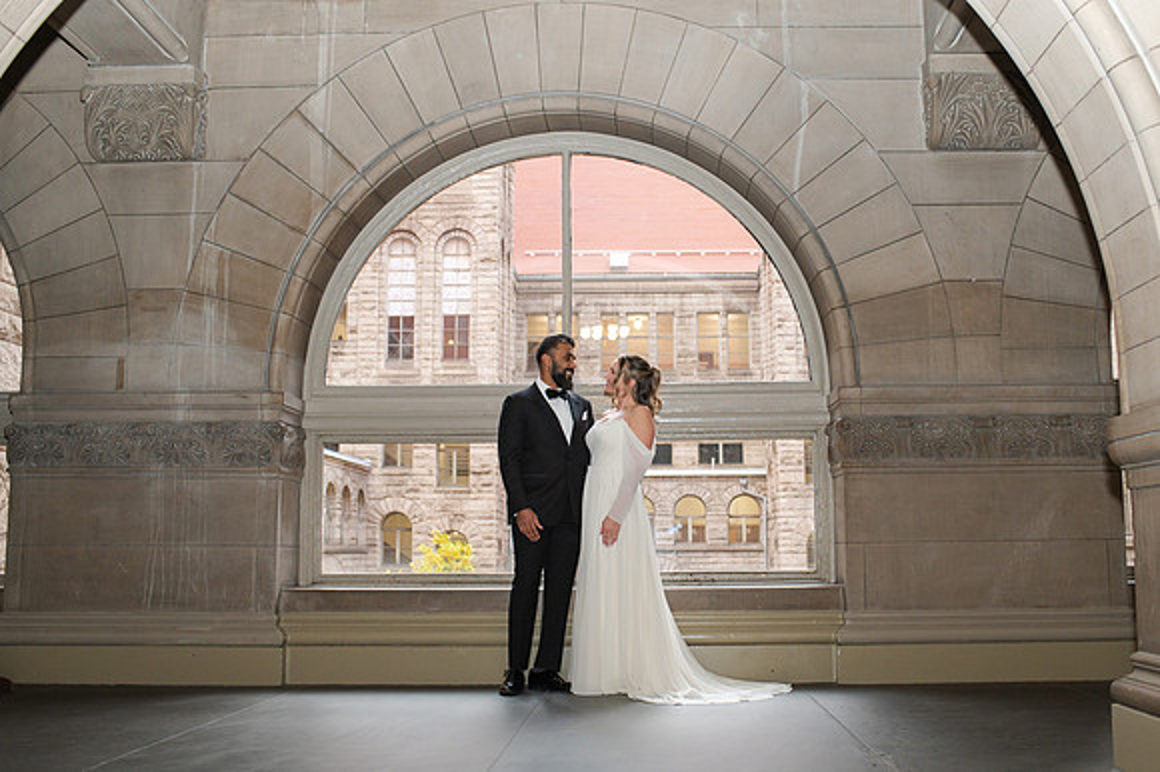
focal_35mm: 38
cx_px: 630
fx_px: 1227
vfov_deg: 34.9
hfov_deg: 50.6
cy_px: 385
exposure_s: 1/200
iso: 1000
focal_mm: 35
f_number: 3.5
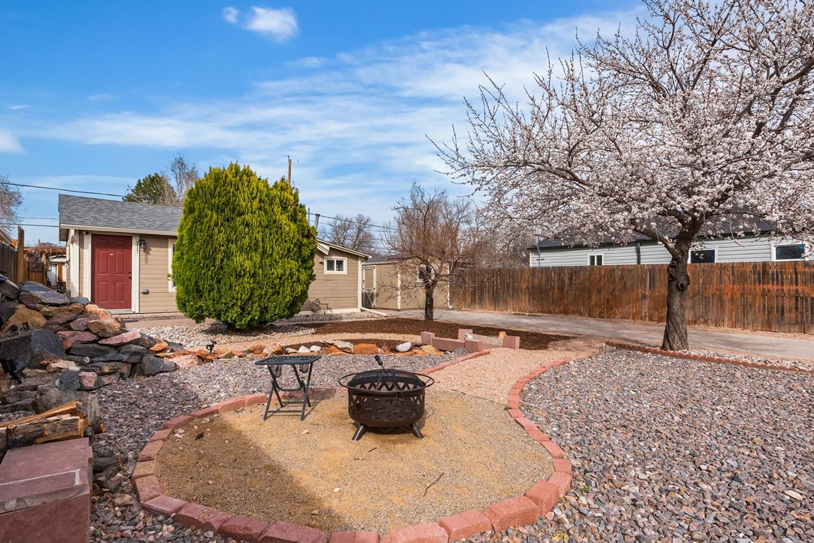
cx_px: 399
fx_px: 407
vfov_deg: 67.4
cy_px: 282
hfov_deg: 90.0
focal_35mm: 18
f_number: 8
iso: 200
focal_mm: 16
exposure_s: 1/500
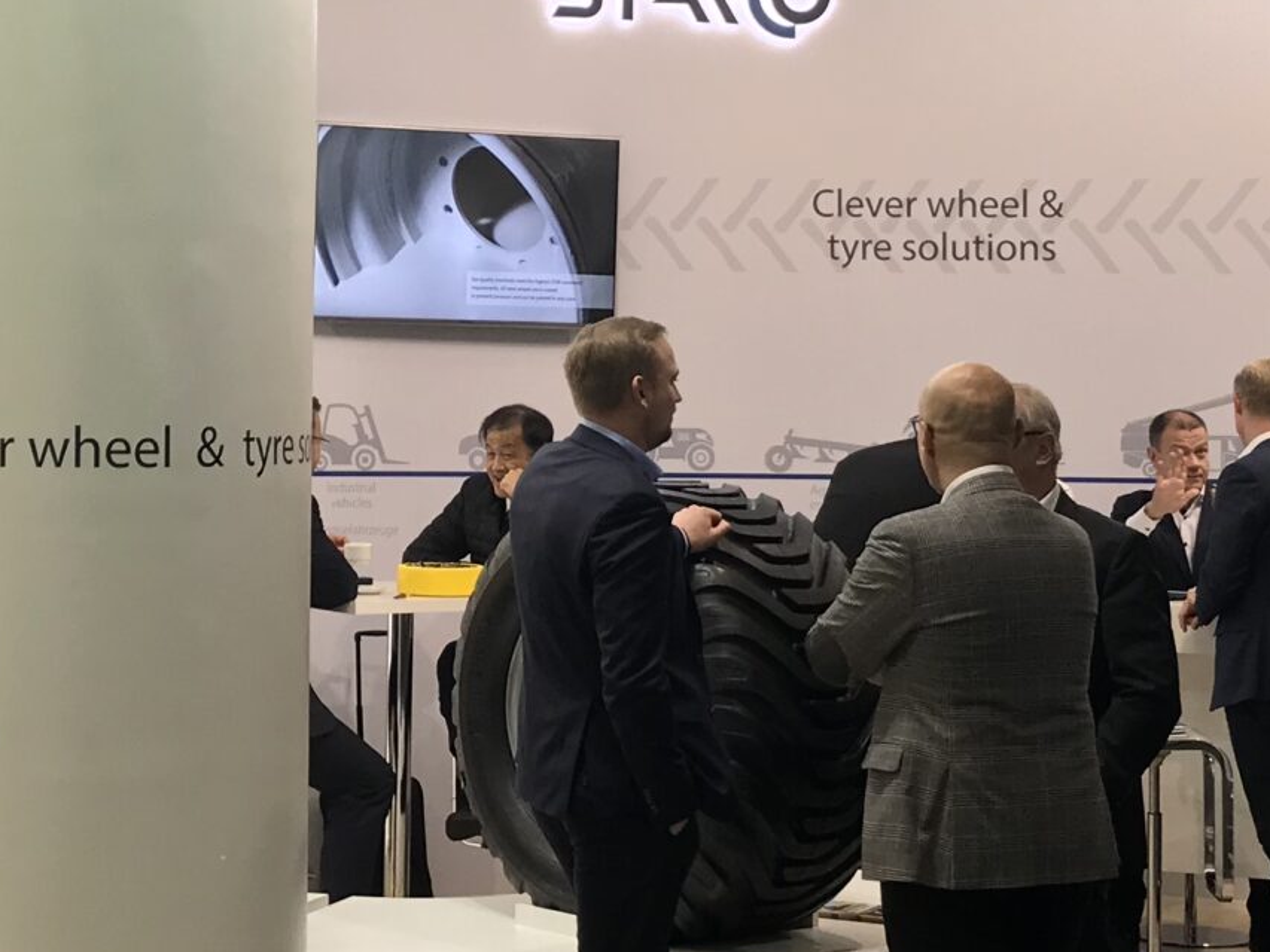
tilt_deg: +2.3
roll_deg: -0.3
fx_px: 3082
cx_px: 310
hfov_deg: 23.0
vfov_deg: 17.5
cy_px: 321
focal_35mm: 84
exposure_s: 1/100
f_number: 1.8
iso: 32
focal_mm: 3.99
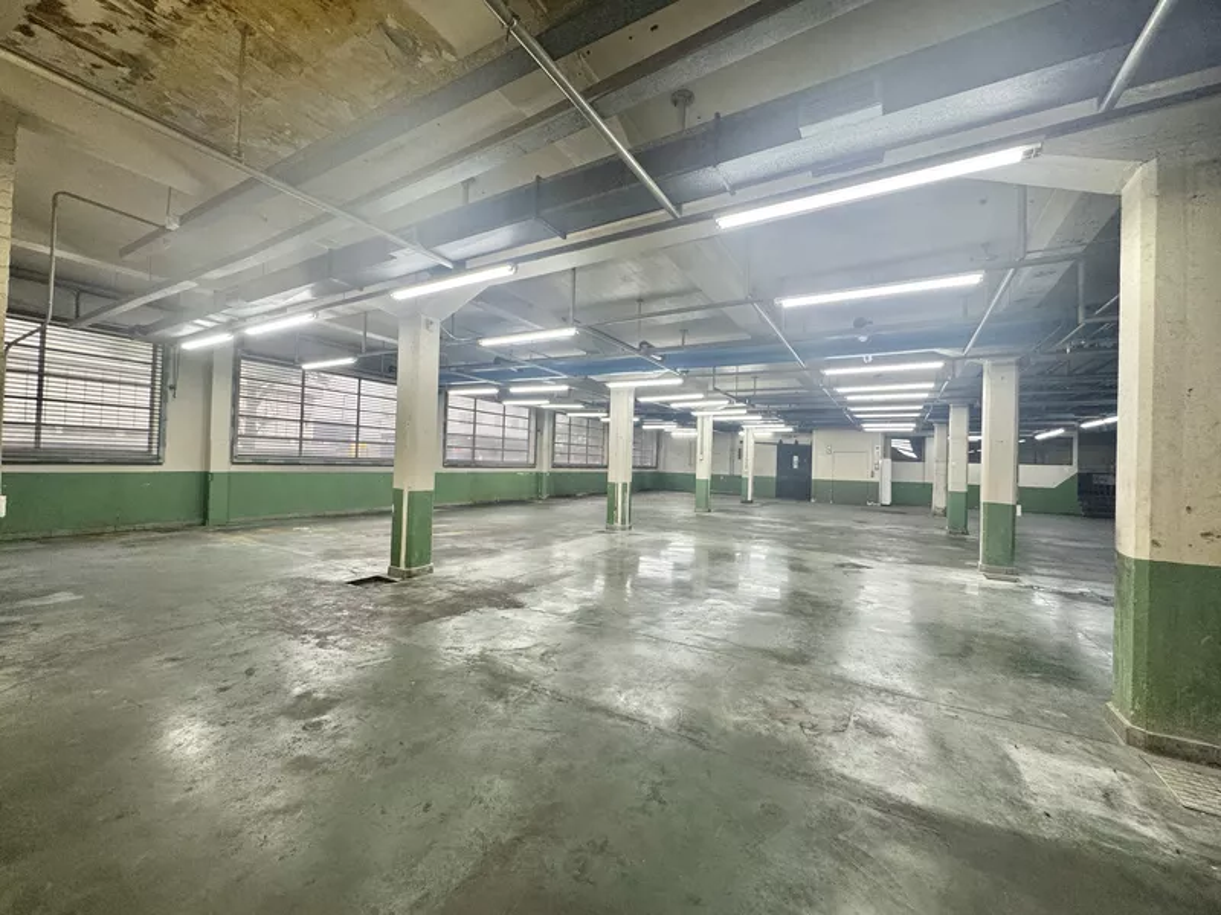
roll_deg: -2.0
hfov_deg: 102.1
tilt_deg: +0.1
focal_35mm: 14
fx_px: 494
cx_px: 610
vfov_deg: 85.7
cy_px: 458
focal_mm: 2.22
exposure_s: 1/100
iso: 200
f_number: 2.2
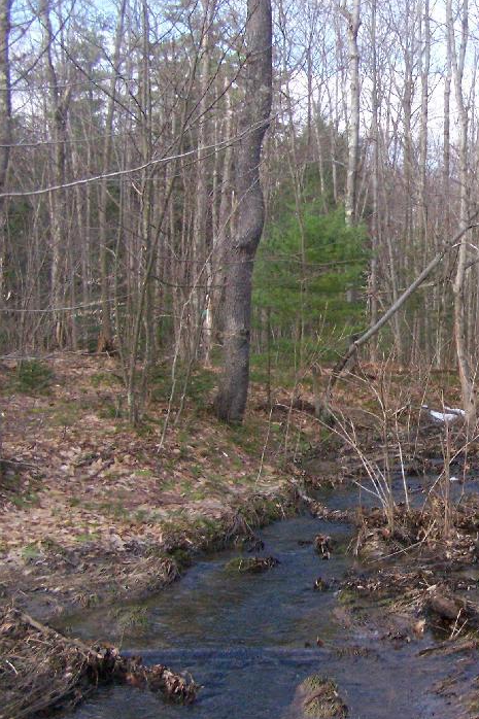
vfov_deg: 34.5
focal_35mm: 58
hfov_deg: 22.2
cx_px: 510
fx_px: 1158
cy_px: 343
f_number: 4
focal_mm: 6.3
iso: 400
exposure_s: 1/640
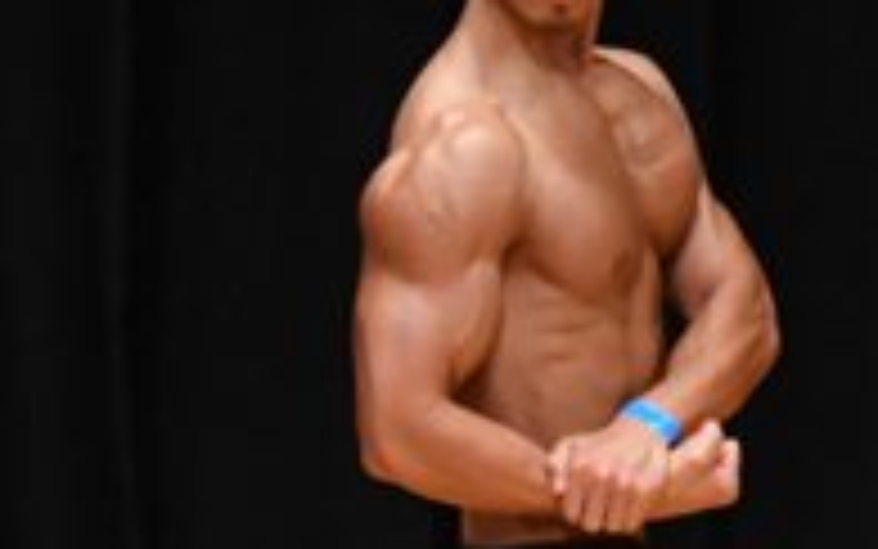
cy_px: 724
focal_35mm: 1035
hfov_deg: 2.0
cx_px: -709
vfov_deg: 1.3
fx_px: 24773
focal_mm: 170
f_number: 5.6
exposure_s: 1/400
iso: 4000
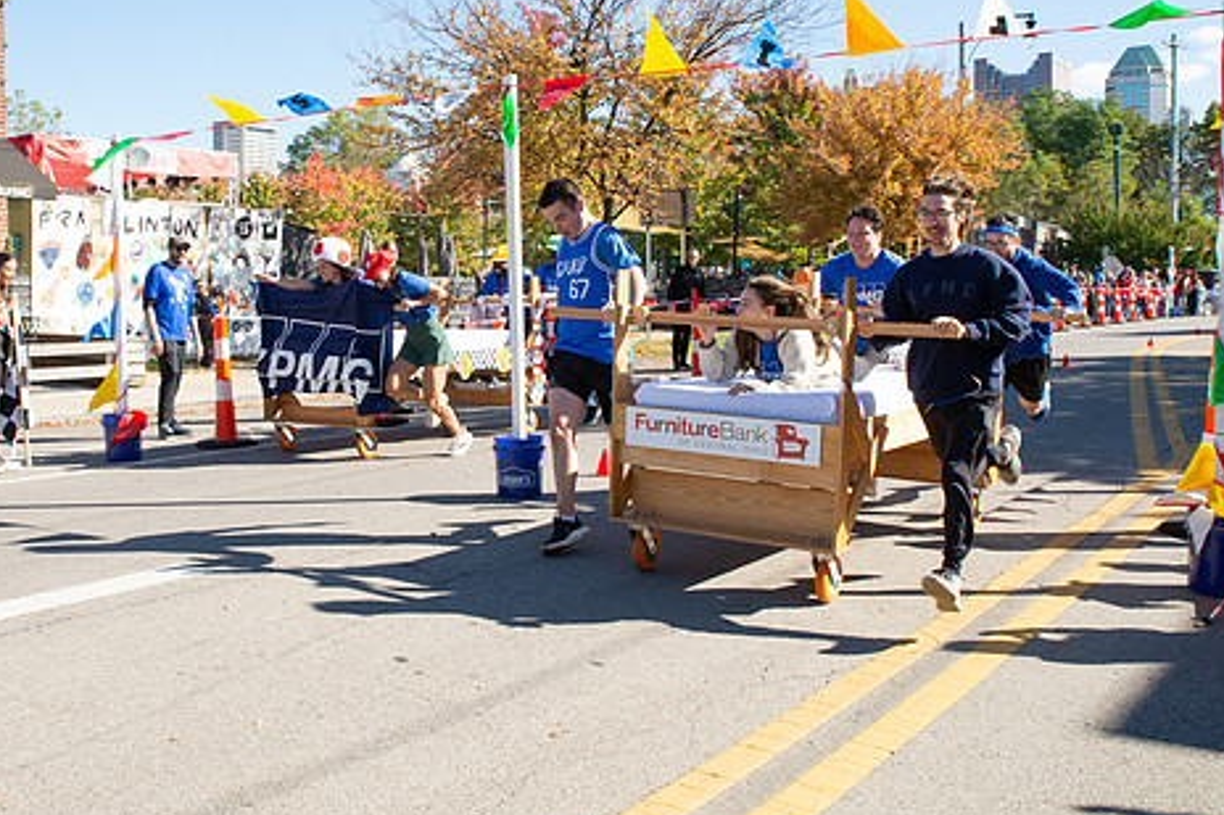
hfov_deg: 49.2
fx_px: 1325
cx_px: 483
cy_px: 391
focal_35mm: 39
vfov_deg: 34.2
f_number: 11
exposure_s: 1/320
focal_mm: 24
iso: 500
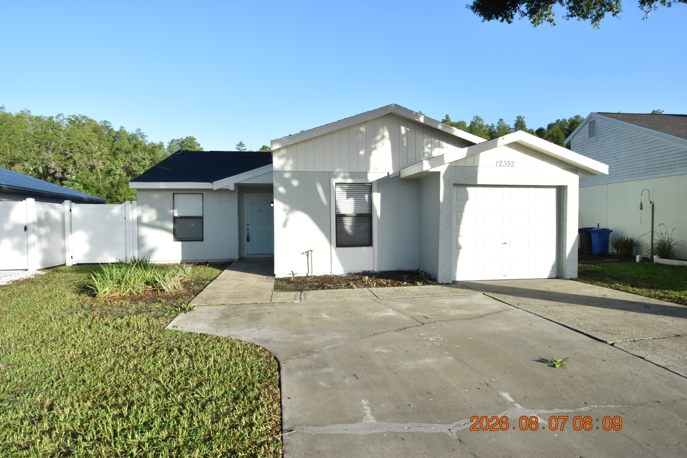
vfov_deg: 63.2
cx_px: 344
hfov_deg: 85.4
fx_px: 372
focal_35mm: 20
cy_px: 229
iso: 800
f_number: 3.8
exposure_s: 1/3000
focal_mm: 13
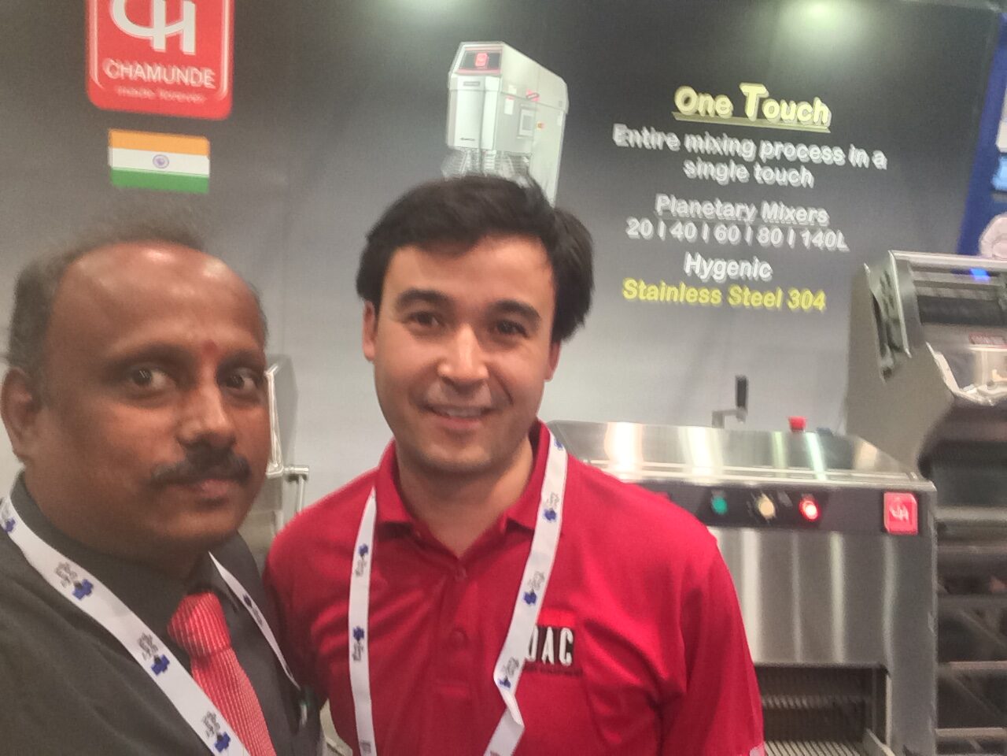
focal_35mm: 31
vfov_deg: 45.4
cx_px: 504
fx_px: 902
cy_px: 378
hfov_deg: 58.4
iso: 160
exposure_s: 1/30
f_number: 2.4
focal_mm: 2.15
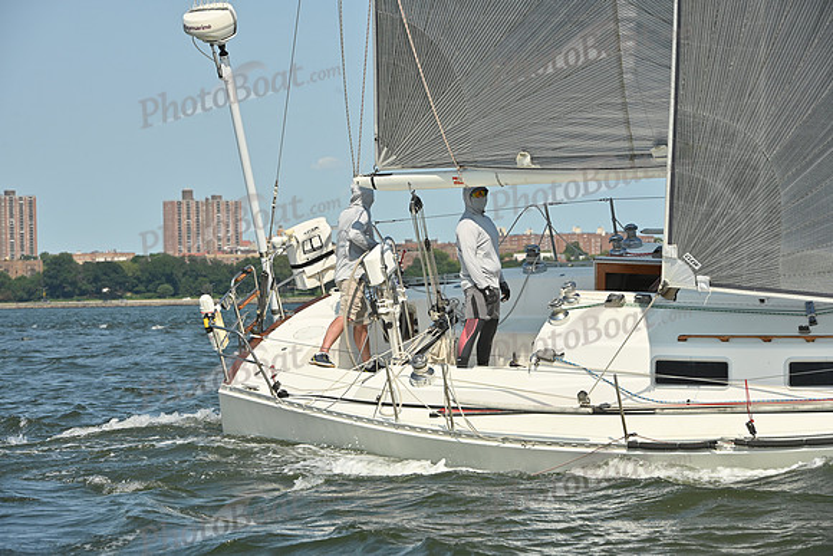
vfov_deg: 8.6
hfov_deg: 12.8
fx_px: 3703
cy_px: 278
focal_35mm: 160
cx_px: 416
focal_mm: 160
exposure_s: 1/1250
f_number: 10
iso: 320
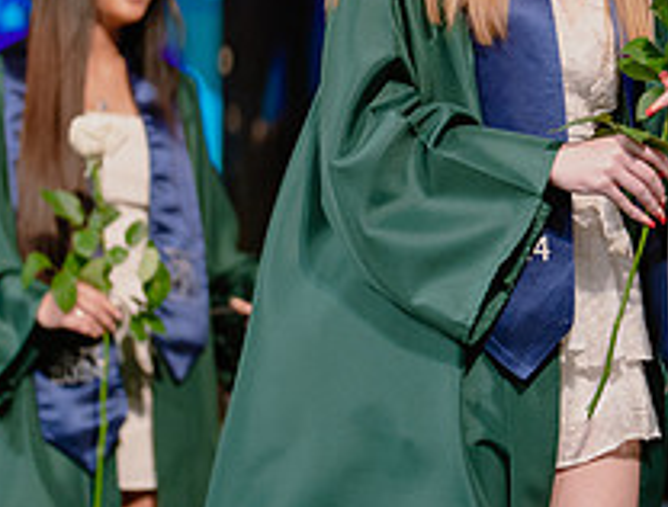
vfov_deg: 9.8
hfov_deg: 12.8
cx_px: 421
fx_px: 2966
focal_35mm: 153
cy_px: 226
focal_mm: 50
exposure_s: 1/320
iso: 640
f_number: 1.2
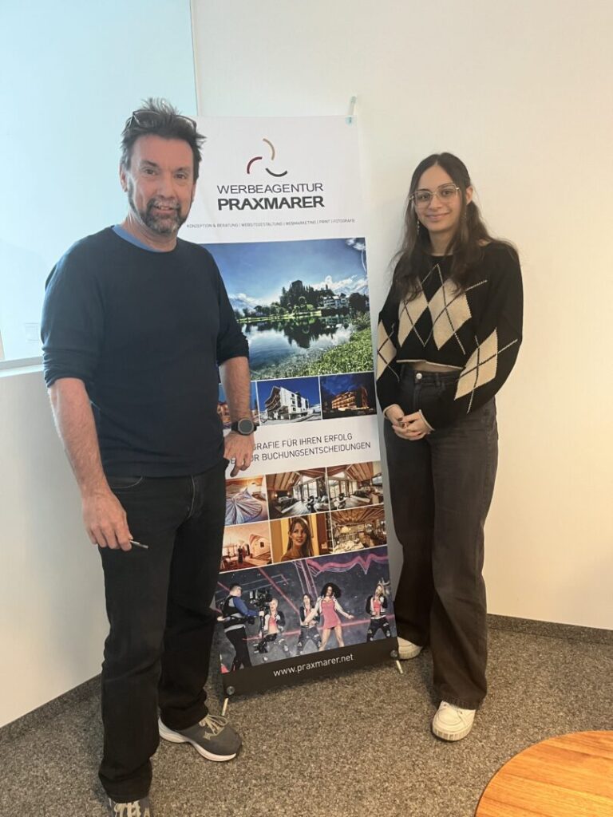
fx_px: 614
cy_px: 408
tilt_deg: -13.1
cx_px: 306
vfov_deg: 67.3
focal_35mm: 26
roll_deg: +2.0
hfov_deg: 53.1
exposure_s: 1/50
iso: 400
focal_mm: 5.1
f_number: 1.6
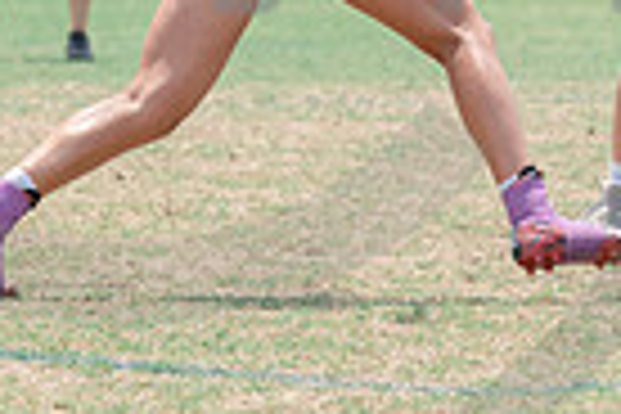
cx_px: 104
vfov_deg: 1.9
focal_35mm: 712
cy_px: -115
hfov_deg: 2.9
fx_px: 12281
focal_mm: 170
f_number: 5
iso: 400
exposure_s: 1/1600
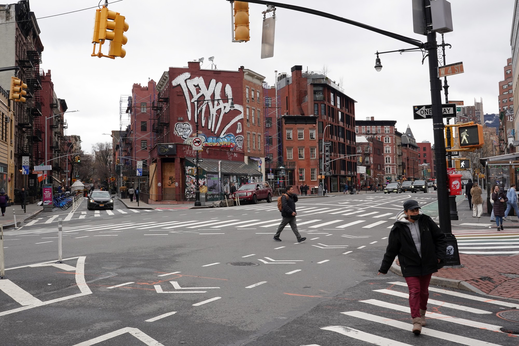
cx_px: 260
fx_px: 476
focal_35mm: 33
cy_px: 173
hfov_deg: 57.2
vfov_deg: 40.0
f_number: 13
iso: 400
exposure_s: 1/100
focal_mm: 33
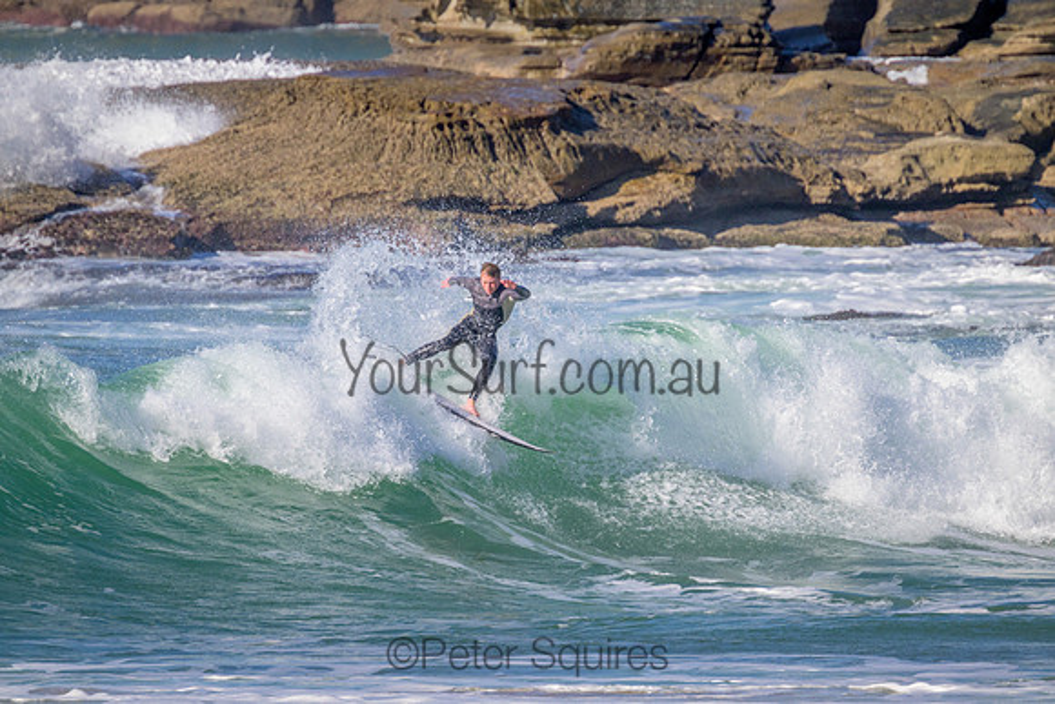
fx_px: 23449
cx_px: 528
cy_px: 352
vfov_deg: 1.7
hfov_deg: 2.6
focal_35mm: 800
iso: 1100
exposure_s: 1/2000
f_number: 11
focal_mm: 800
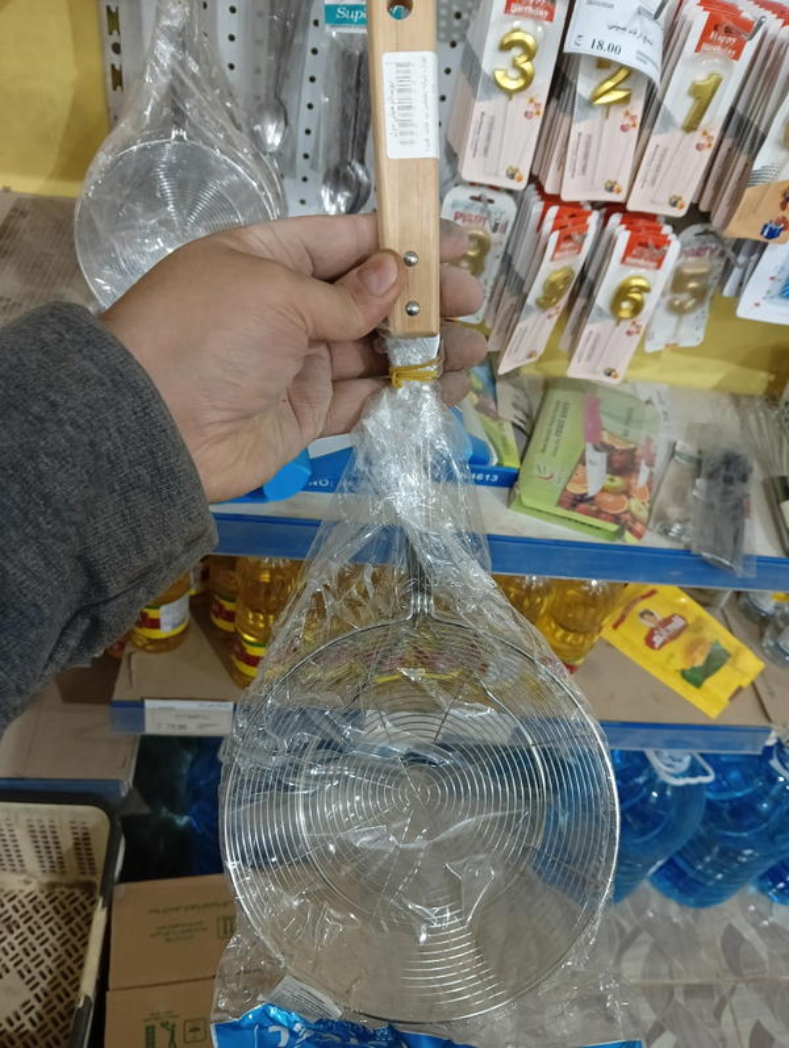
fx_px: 788
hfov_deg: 53.2
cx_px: 394
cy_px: 524
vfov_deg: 67.2
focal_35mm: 26
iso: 640
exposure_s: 1/20
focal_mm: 4.05
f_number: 1.8
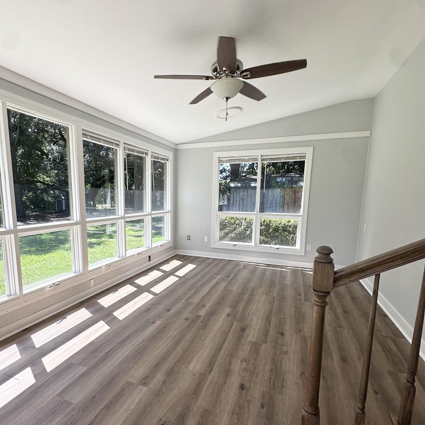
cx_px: 181
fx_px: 264
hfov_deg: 77.2
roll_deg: -1.2
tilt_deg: -8.3
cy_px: 237
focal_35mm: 19
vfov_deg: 77.4
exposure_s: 1/406
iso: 40
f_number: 2.2
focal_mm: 2.22
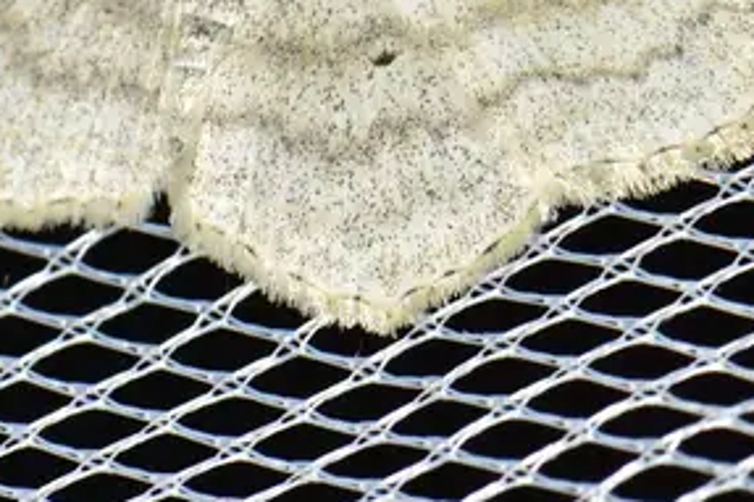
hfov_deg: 8.8
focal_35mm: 234
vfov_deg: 5.9
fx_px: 4898
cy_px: 14
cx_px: 234
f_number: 16
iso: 500
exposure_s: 1/200
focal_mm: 105
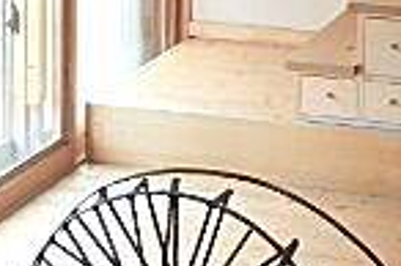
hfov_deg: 20.7
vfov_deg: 13.0
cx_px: 379
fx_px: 1068
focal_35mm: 96
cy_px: -200
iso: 320
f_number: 3.5
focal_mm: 3.7
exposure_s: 1/30
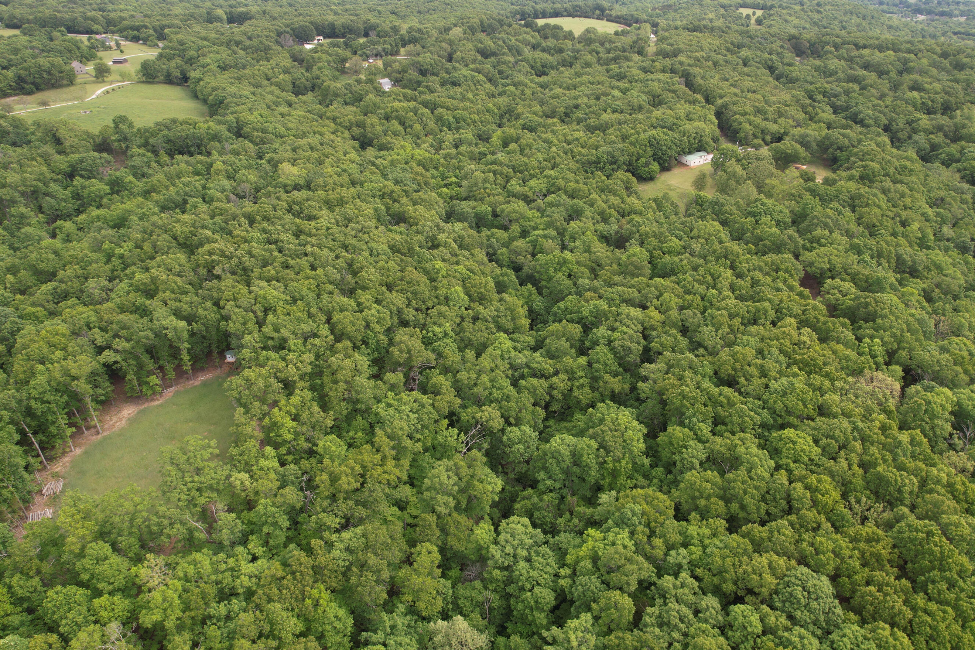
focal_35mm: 25
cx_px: 538
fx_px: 677
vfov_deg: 51.3
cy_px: 315
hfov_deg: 71.3
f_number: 2.8
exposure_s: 1/640
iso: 100
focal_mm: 8.38
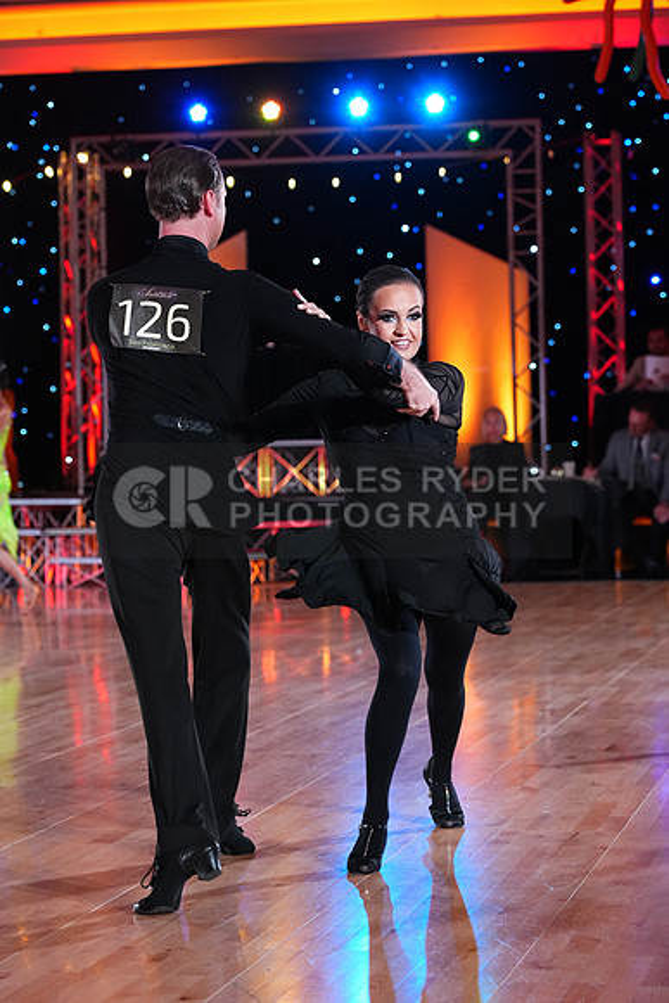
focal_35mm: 105
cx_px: 334
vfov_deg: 19.5
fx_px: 2925
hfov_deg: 13.0
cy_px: 502
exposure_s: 1/400
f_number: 5
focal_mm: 105
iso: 5000
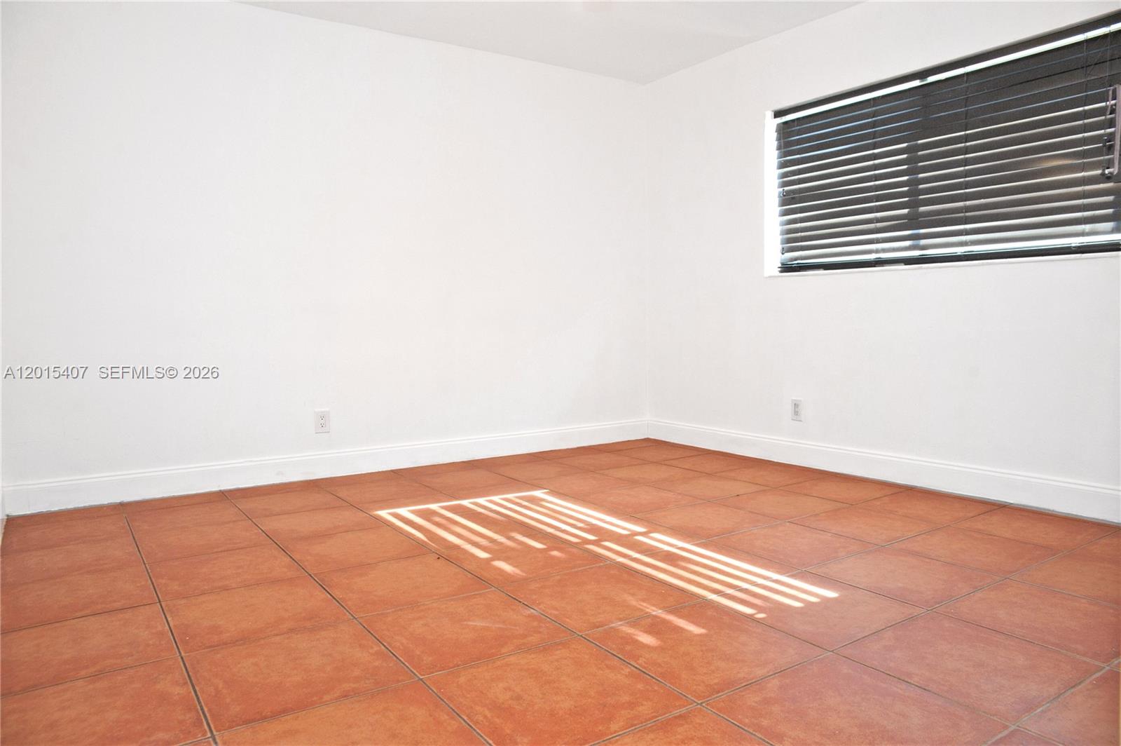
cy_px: 373
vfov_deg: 53.1
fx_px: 747
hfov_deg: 73.8
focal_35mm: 24
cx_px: 560
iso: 1000
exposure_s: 1/100
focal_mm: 24
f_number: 6.3
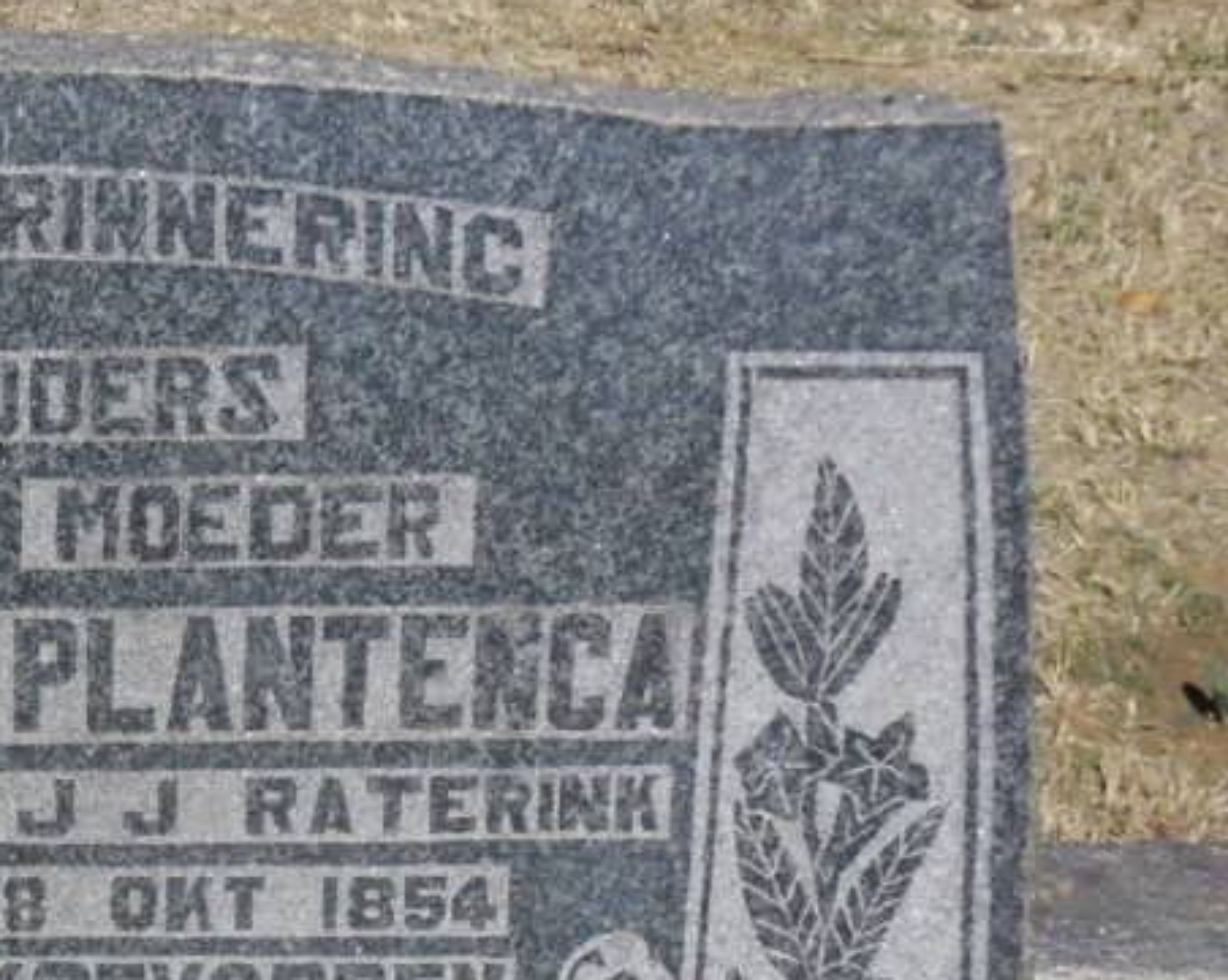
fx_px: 2542
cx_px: -182
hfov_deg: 24.9
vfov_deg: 21.7
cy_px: 730
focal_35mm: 70
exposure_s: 1/346
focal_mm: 4.9
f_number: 9
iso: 80
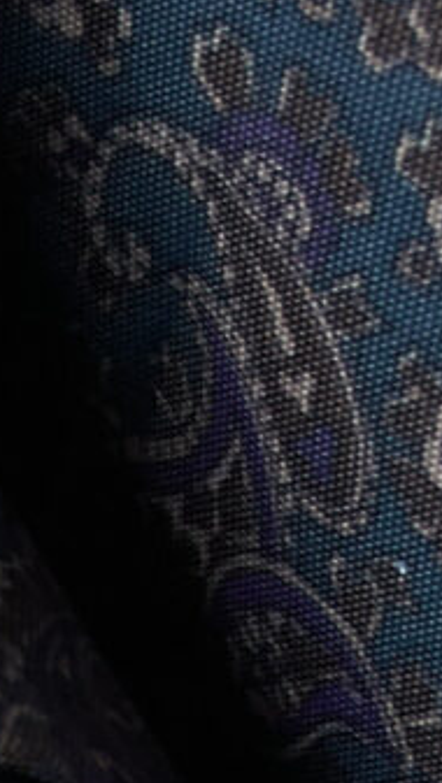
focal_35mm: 655
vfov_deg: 3.2
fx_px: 13623
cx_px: -998
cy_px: 2314
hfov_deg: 1.8
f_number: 9
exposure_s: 1/100
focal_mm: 55
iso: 200
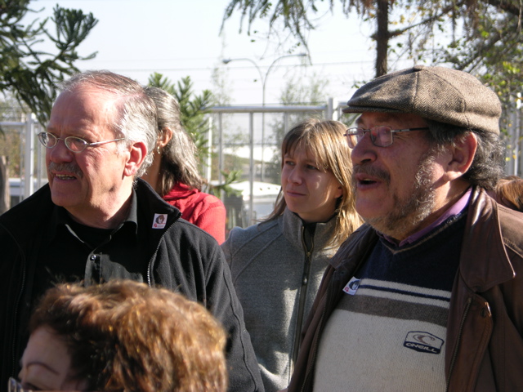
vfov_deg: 12.3
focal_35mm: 120
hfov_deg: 16.4
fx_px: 1813
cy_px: 196
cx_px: 262
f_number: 3.7
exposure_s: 1/170
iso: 50
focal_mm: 29.5
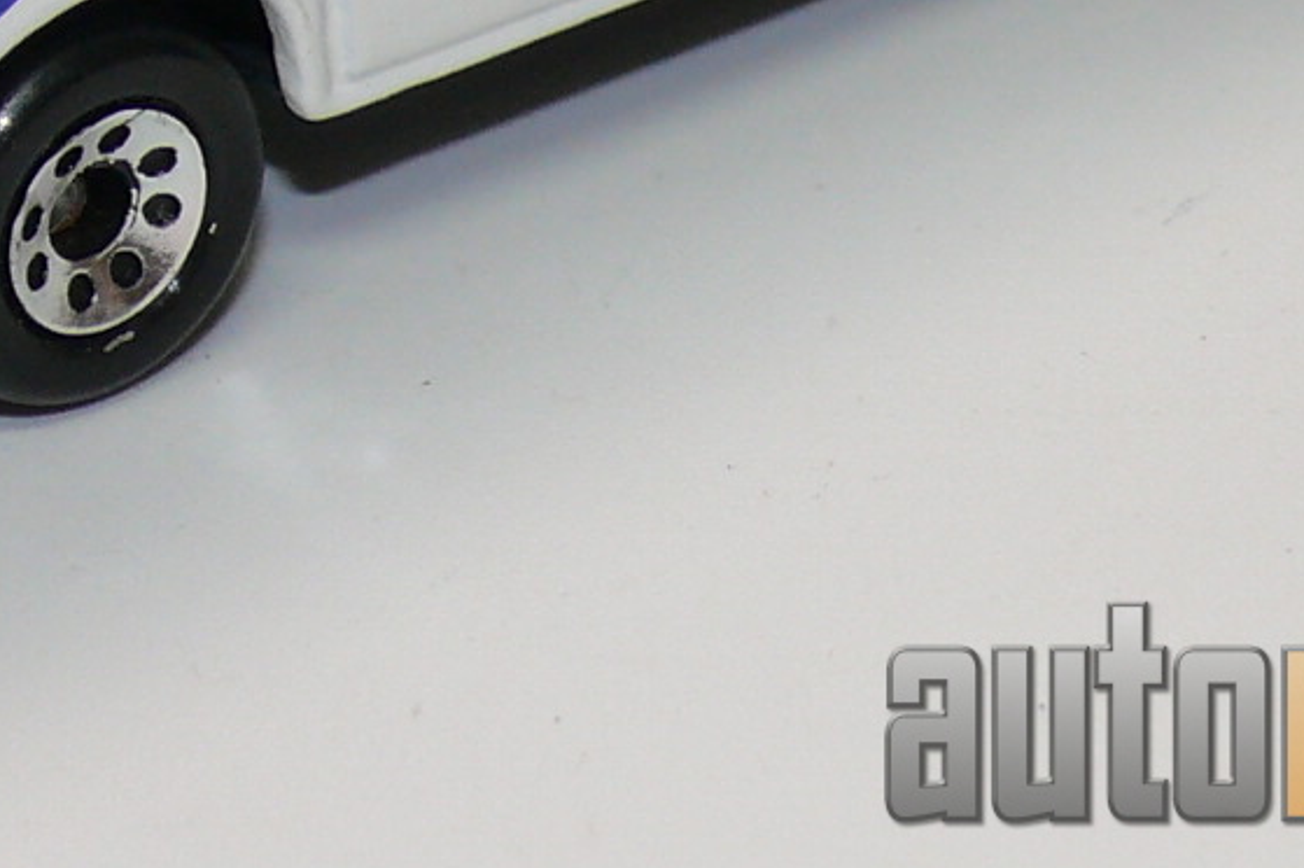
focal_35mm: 289
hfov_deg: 7.1
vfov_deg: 4.7
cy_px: -488
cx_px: 348
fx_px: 10462
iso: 100
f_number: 4
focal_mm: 13.2
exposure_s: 1/30
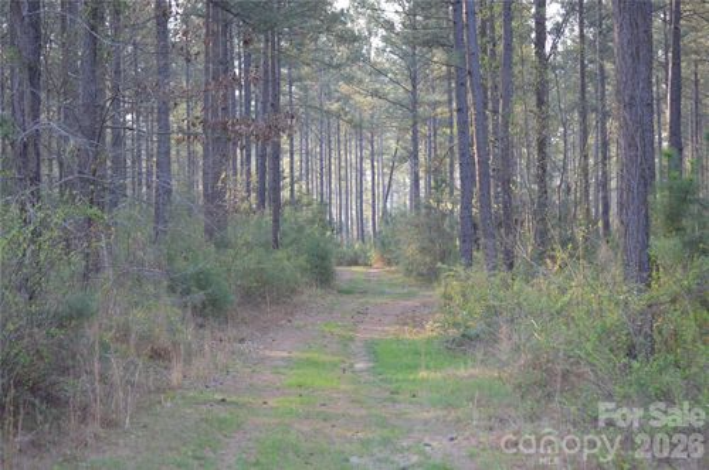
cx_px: 354
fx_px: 1770
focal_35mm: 90
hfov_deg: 22.6
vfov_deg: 15.1
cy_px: 235
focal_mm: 60
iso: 400
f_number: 4.2
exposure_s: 1/125
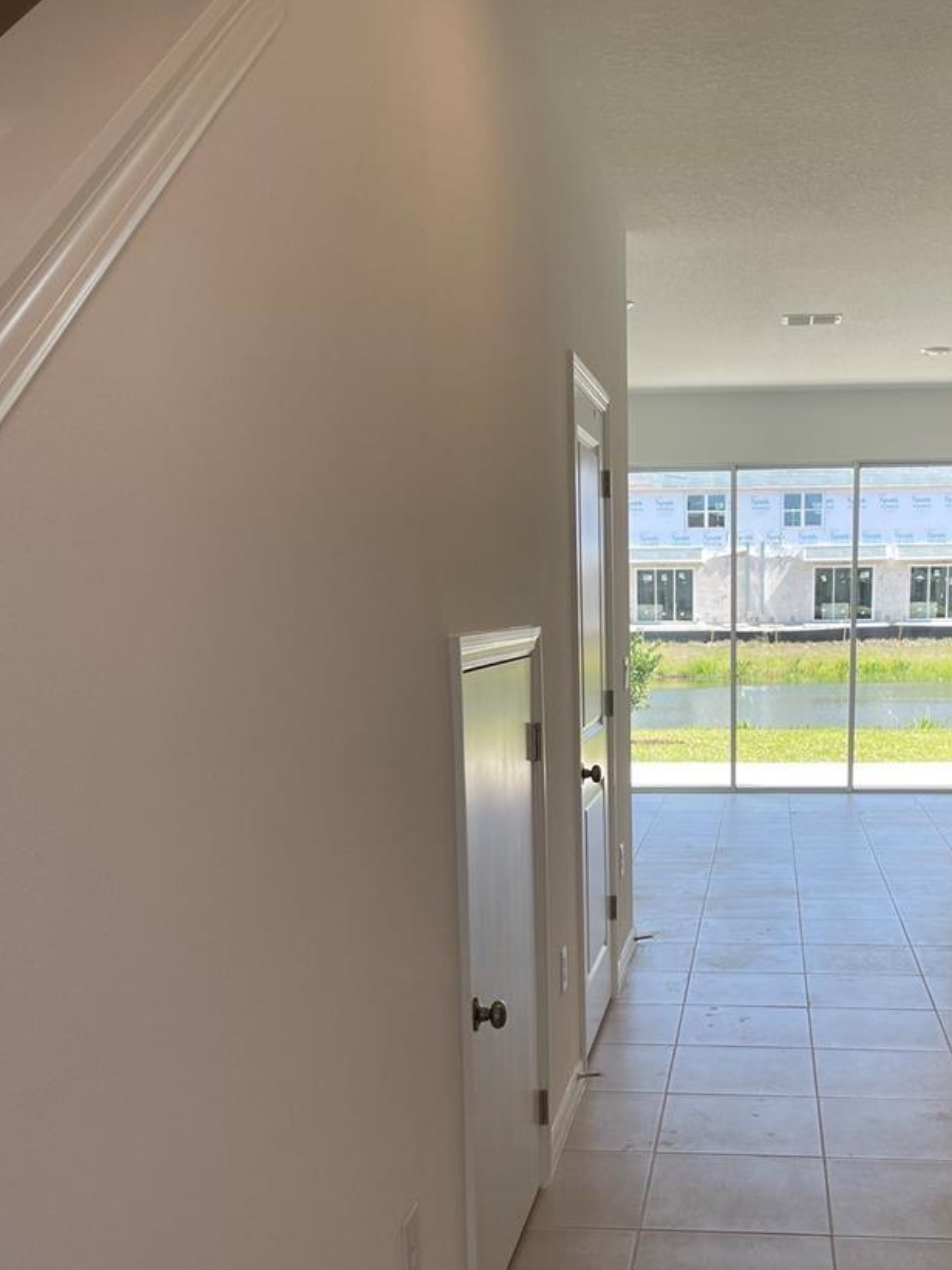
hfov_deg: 37.1
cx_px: 668
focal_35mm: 38
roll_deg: +0.2
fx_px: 1393
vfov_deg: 48.1
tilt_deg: -11.7
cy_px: 857
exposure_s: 1/298
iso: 32
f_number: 1.6
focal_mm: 5.1
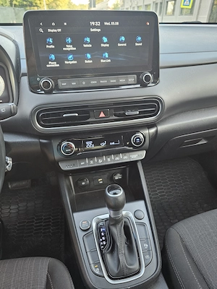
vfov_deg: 73.9
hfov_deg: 58.9
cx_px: 108
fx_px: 192
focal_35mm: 23
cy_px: 144
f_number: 1.7
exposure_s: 1/100
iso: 400
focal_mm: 6.3
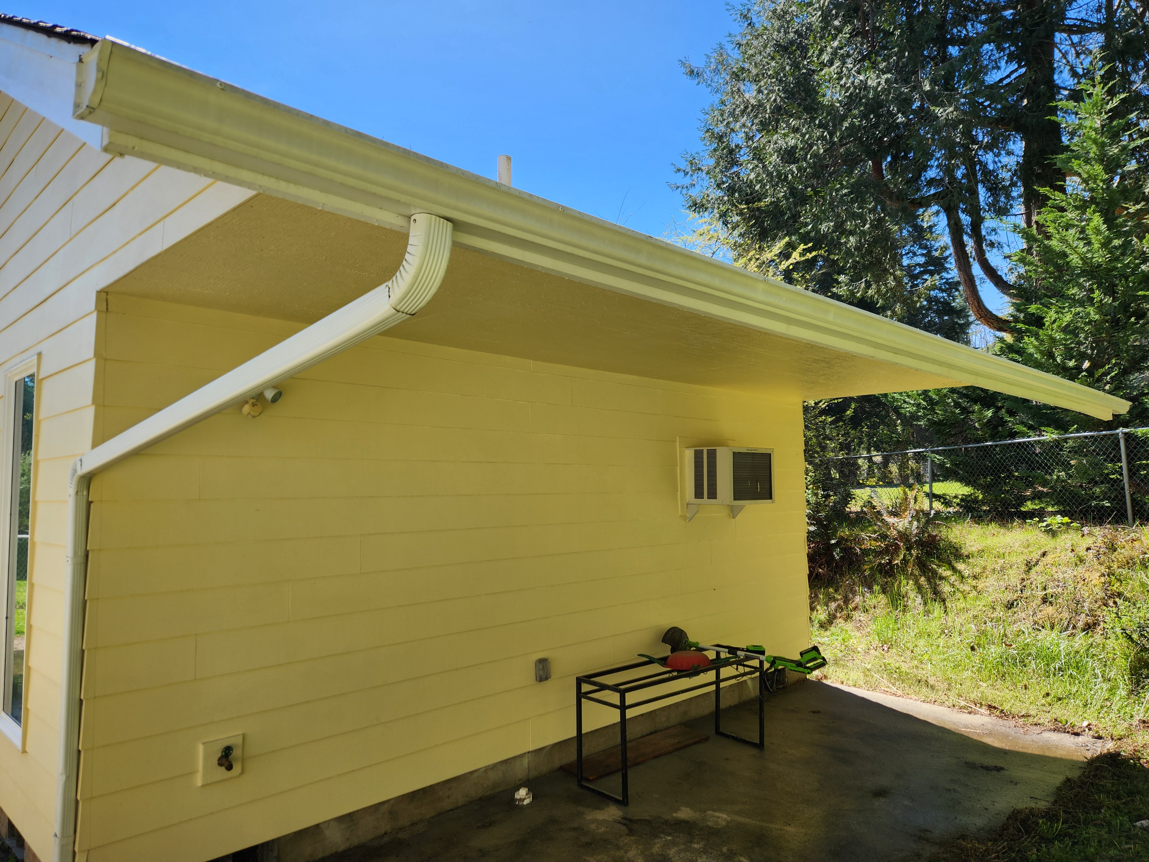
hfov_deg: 73.9
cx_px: 574
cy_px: 431
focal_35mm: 23
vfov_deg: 58.9
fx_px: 763
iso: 20
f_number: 1.8
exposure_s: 1/659
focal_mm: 5.4
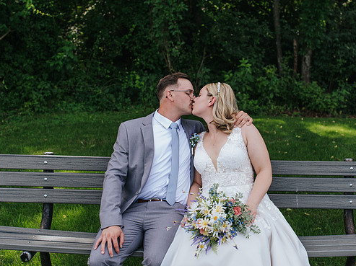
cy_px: 131
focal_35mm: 55
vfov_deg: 26.5
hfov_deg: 34.8
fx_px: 565
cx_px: 219
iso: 100
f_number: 3.2
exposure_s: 1/320
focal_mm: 35
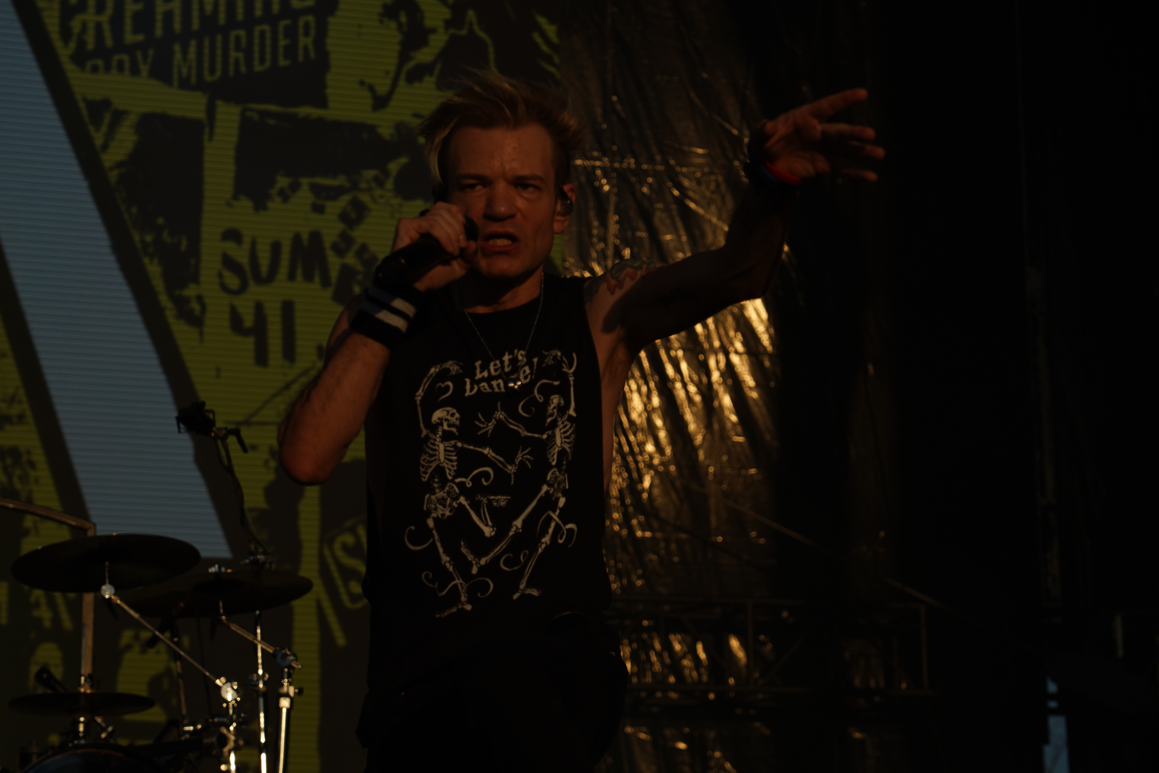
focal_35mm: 105
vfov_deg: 13.0
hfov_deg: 19.5
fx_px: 3380
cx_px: 580
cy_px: 386
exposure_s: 1/1000
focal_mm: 105
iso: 100
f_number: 8
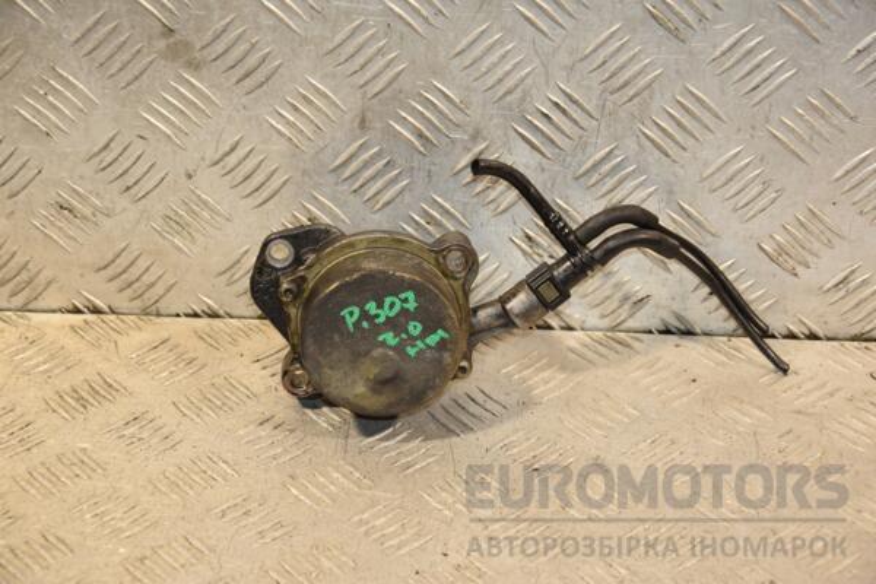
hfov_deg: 21.9
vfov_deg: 14.7
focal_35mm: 93
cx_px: 438
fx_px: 2263
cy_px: 292
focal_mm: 62
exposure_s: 1/200
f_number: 5.3
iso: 800
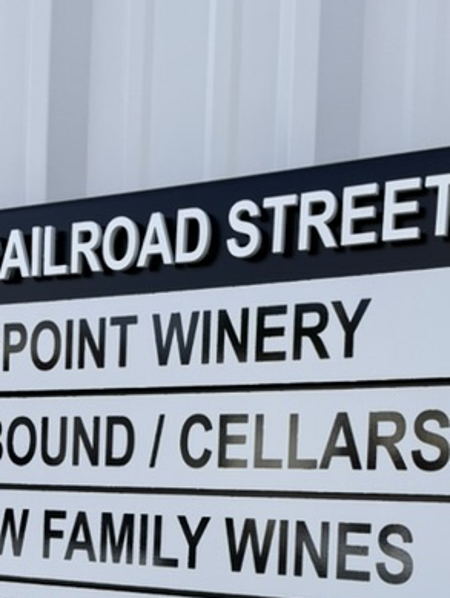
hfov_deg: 23.3
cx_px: 204
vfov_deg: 29.6
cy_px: 518
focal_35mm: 63
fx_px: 1091
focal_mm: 6.76
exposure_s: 1/2370
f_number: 1.78
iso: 80
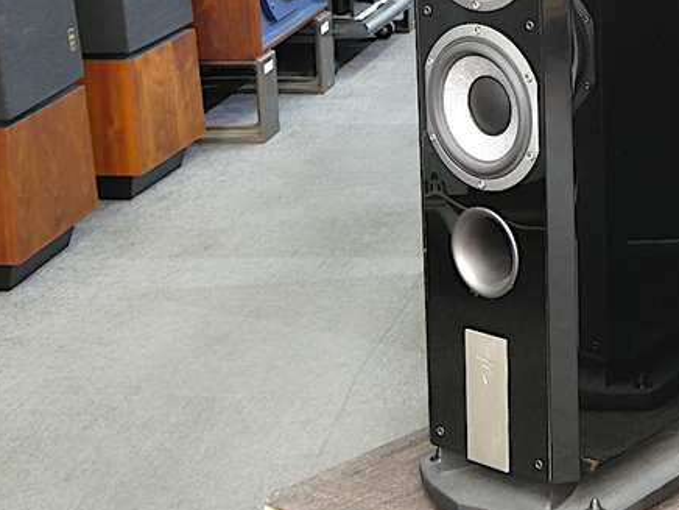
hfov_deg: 21.3
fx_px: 1726
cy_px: 47
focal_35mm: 88
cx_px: 715
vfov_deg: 16.6
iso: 200
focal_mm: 7.2
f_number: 3.8
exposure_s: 1/3.2
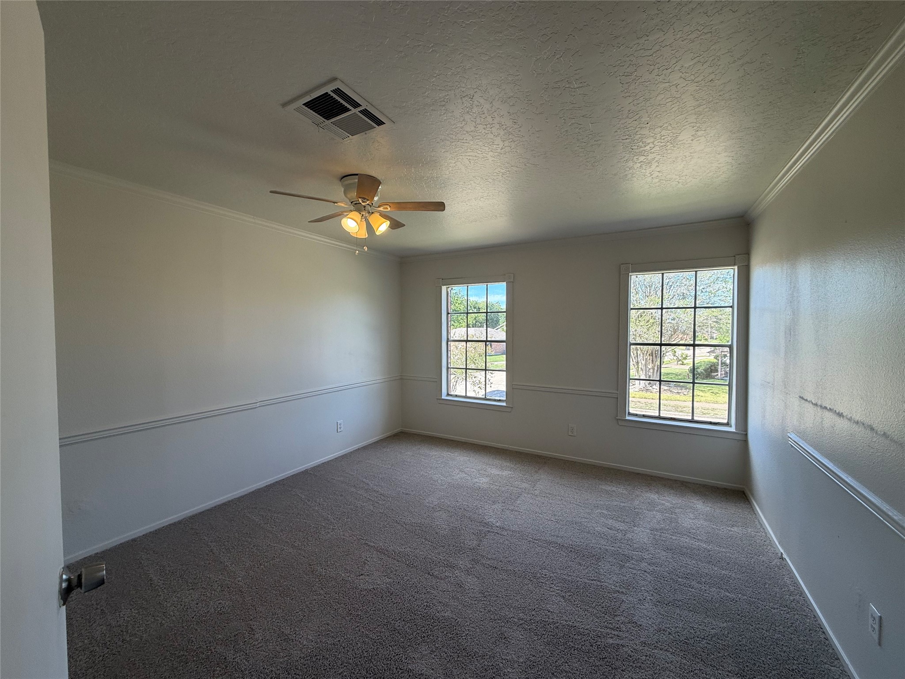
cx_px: 452
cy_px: 340
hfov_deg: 102.1
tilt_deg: -2.0
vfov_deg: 85.7
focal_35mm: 14
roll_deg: +0.0
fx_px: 366
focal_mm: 2.22
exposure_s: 1/120
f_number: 2.2
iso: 64
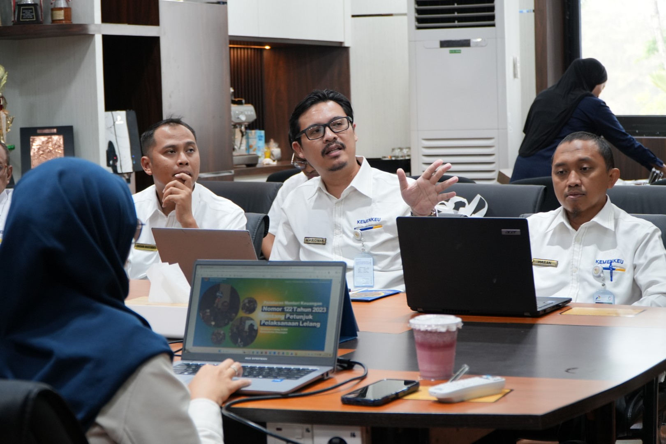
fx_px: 1249
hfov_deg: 29.9
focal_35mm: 68
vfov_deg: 20.2
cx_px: 333
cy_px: 222
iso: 640
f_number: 4
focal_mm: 45
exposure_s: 1/80
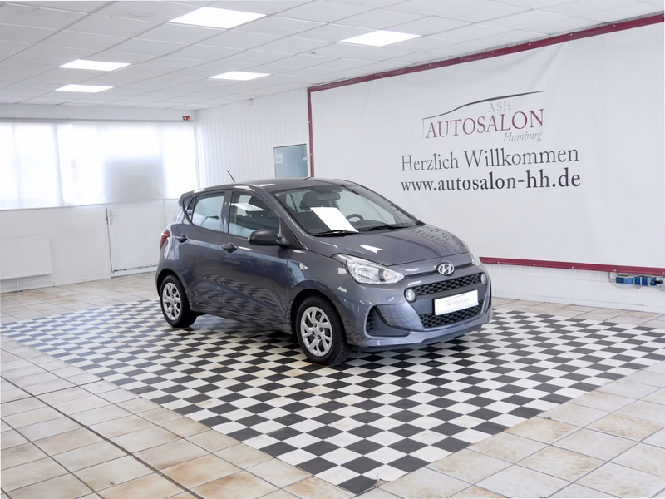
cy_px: 250
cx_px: 332
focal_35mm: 36
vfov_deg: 39.7
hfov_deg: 51.4
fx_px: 692
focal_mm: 18
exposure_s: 1/60
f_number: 3.9
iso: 320
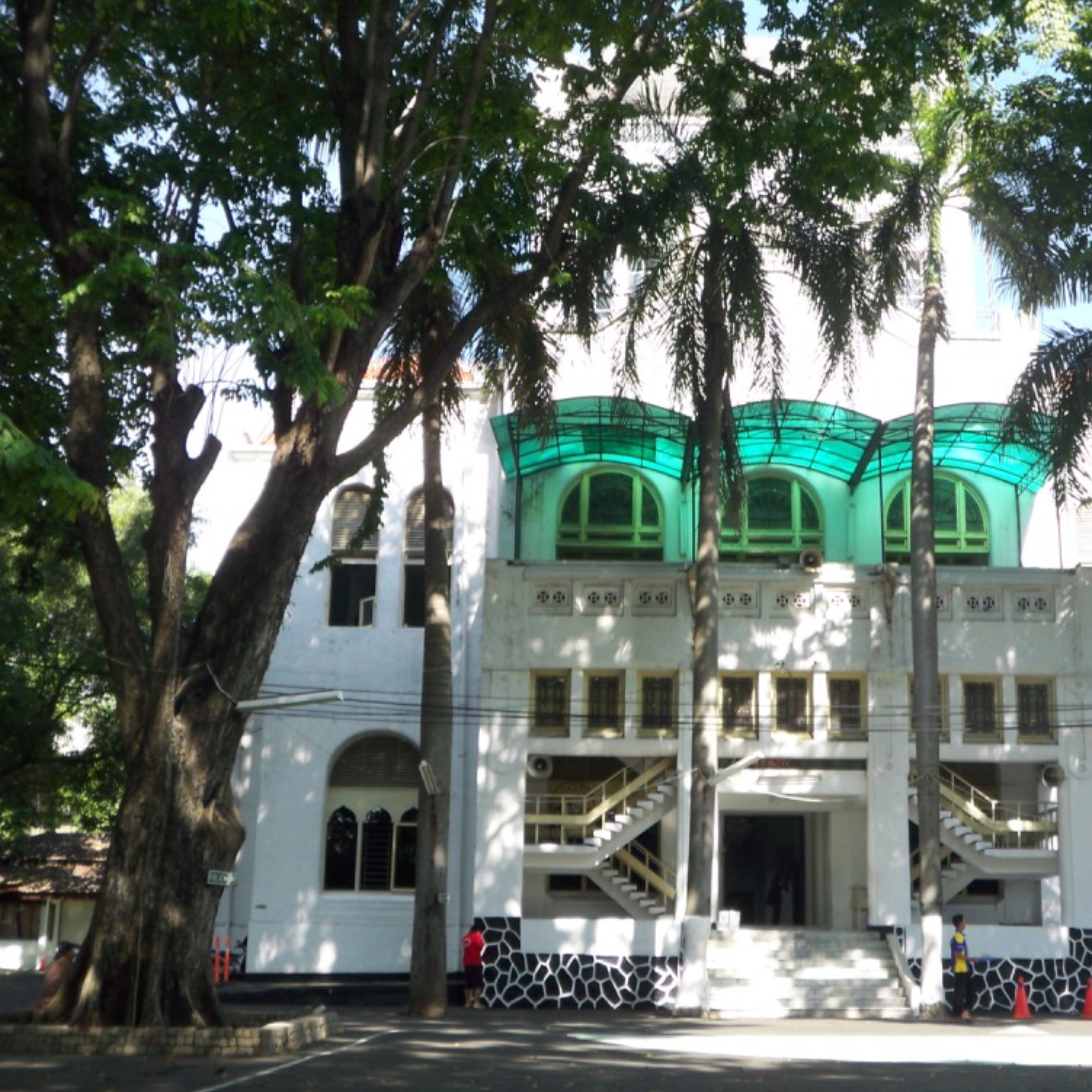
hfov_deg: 35.9
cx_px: 666
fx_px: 1677
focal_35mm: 47
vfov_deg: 36.1
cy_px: 541
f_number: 3.9
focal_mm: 6.4
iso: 50
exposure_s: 1/100
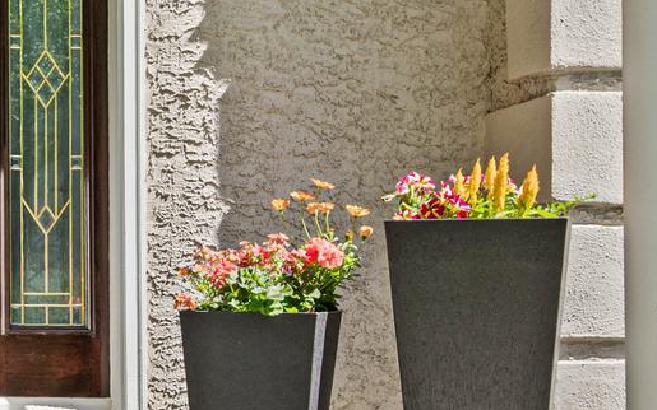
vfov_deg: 16.5
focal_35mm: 79
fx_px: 1415
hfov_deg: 23.3
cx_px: -186
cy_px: 277
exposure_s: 1/60
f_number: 8
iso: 400
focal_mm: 19.5
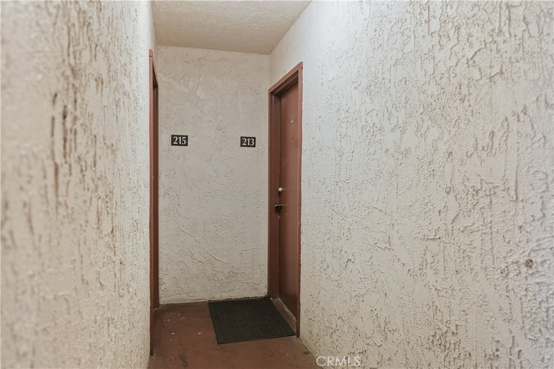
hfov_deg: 72.6
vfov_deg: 52.2
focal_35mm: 24
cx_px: 277
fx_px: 377
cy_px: 184
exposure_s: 1/25
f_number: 4
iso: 2500
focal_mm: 24.5
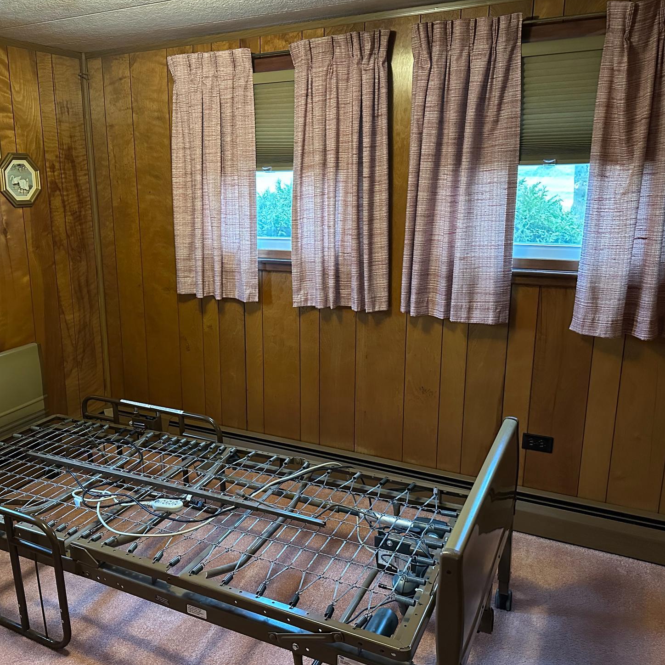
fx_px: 652
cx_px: 228
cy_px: 331
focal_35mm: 30
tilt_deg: -12.5
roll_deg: +1.6
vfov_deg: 54.0
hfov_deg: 53.1
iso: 800
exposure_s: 1/40
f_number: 1.78
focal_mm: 6.86
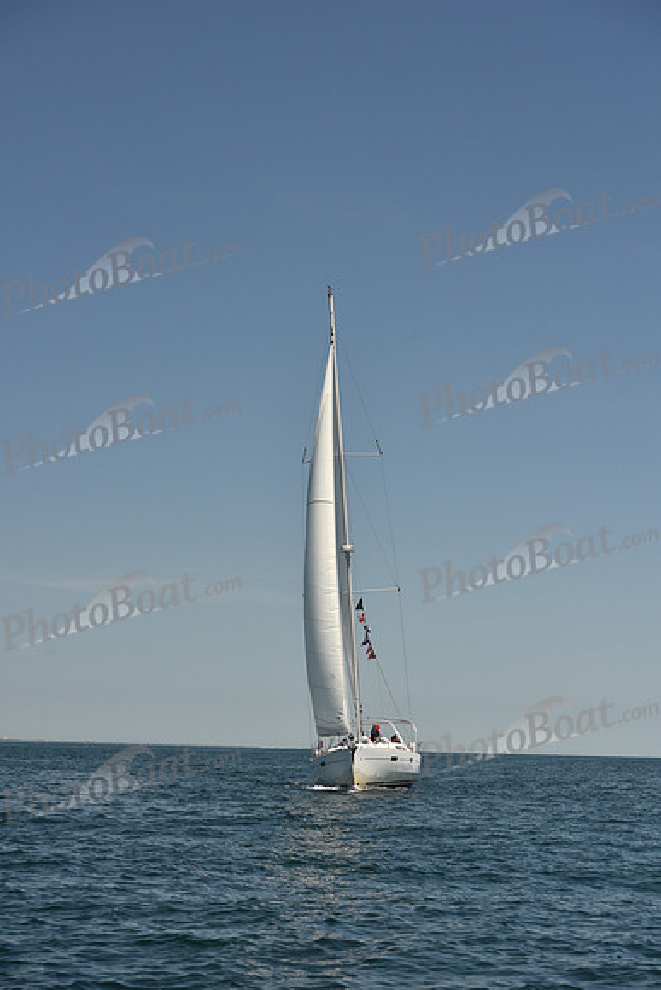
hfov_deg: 18.2
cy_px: 495
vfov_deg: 27.0
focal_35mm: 75
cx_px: 330
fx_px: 2064
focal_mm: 75
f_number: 6.3
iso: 250
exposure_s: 1/800
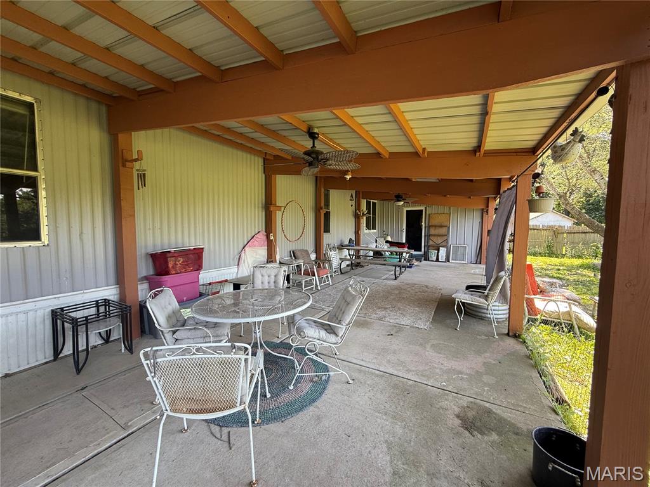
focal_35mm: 14
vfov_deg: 85.7
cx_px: 325
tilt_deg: -3.3
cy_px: 244
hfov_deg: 102.1
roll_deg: +0.0
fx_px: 263
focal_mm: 2.22
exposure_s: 1/99
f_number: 2.2
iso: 80
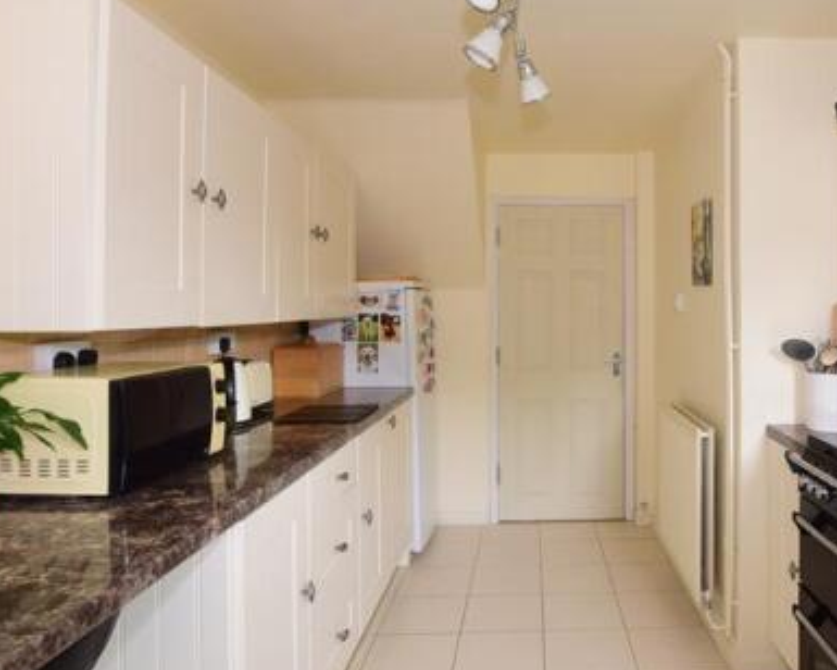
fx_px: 595
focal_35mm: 24
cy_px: 299
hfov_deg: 68.5
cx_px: 552
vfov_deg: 58.6
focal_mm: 10
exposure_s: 2
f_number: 20
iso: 400
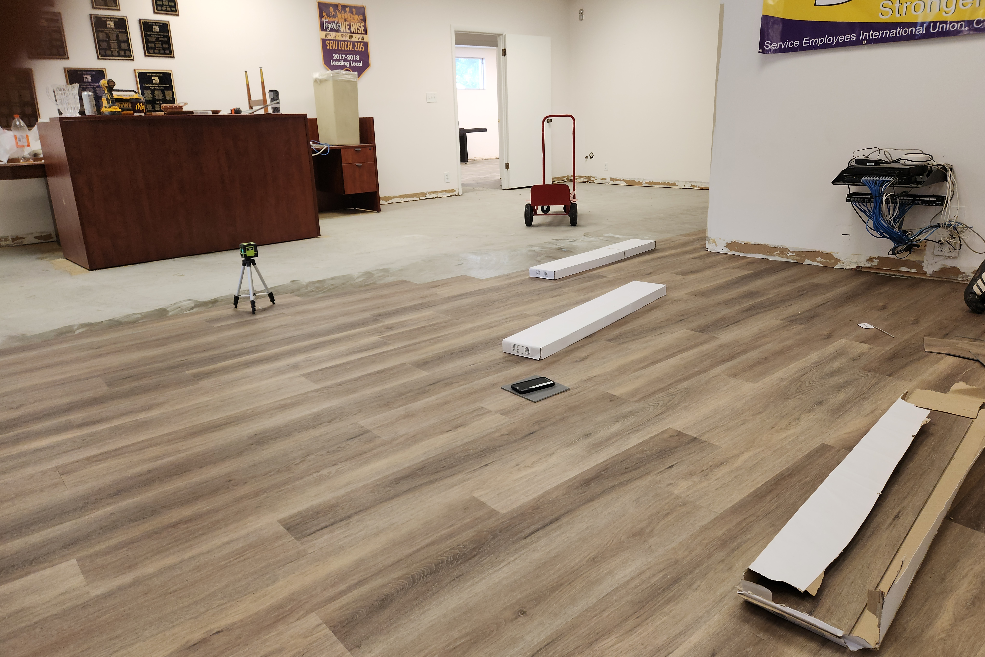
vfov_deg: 53.1
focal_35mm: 24
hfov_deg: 73.7
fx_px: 657
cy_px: 322
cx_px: 493
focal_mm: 5.4
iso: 50
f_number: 1.8
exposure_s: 1/60
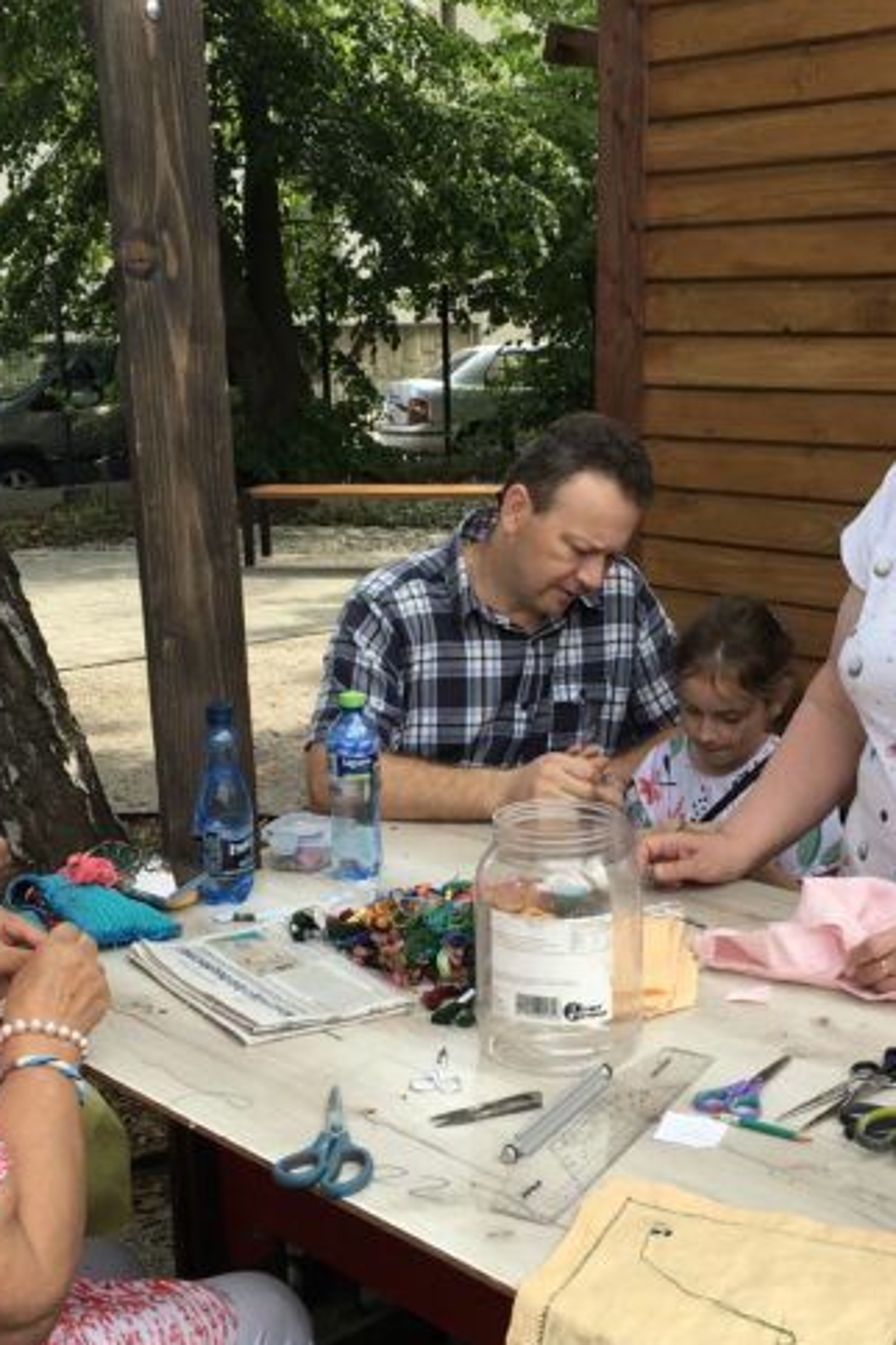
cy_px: 730
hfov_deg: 28.1
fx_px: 1792
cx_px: 498
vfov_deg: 41.1
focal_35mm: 48
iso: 25
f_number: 2.2
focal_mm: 4.15
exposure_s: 1/218
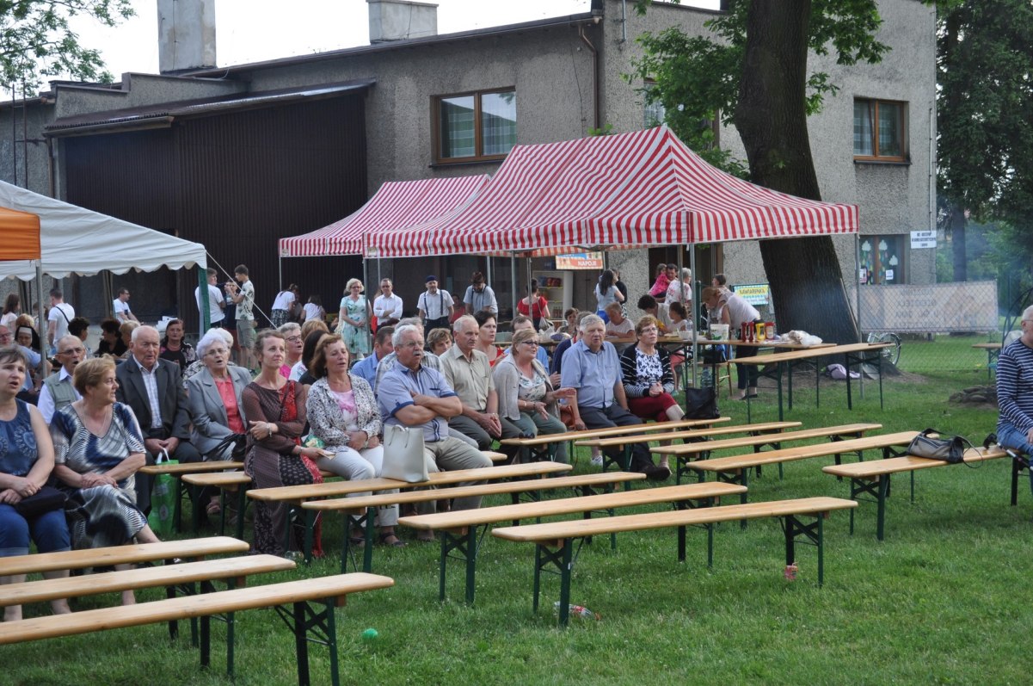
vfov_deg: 23.7
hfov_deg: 35.1
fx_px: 1633
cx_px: 516
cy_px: 343
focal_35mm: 57
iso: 400
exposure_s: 1/125
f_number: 5.6
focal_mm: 38
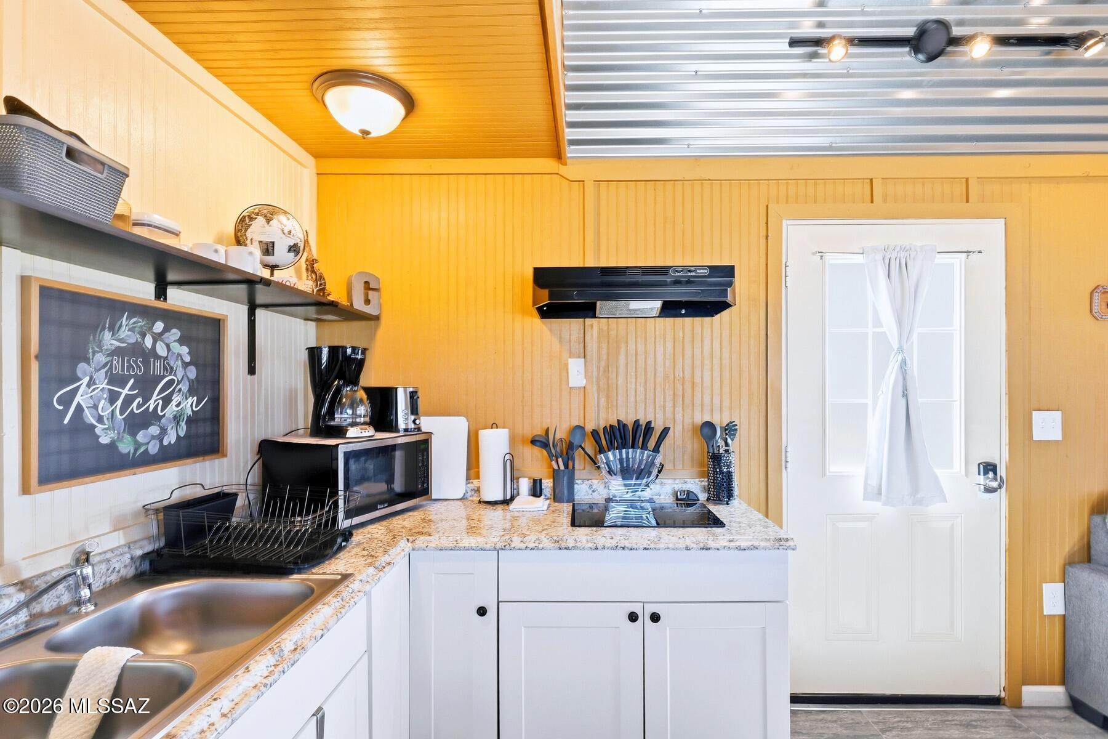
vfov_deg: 81.2
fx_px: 431
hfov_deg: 104.3
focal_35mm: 14
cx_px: 554
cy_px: 370
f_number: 8
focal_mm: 14
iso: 400
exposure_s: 1/15
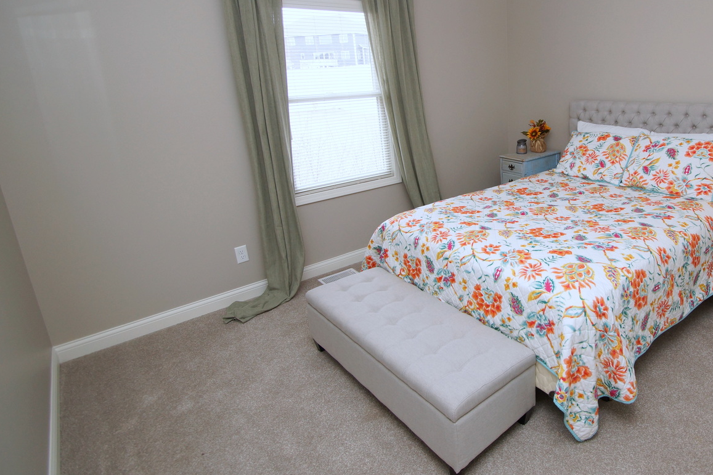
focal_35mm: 21
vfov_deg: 59.1
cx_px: 482
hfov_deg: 78.3
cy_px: 193
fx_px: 416
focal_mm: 10
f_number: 4
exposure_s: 1/60
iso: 250
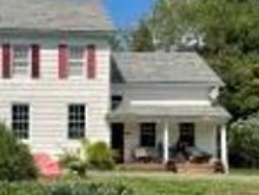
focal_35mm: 73
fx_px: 547
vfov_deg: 20.1
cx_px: 48
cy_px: 145
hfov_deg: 26.1
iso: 32
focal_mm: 4.2
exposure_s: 1/4000
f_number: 1.6
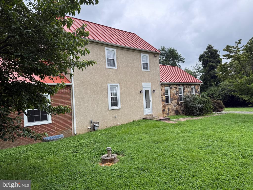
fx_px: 175
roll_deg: +3.7
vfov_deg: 56.8
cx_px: 126
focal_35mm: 24
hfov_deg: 71.6
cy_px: 95
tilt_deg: +3.7
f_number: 1.78
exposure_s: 1/943
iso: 80
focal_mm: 6.76
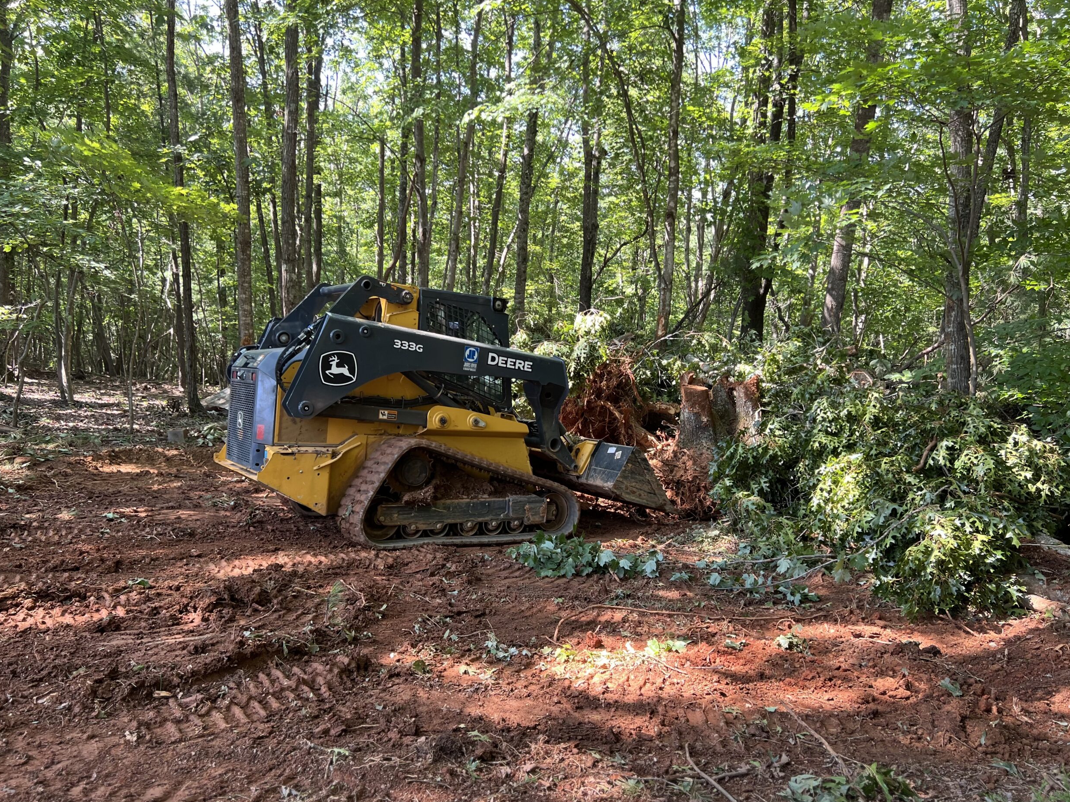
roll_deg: -3.9
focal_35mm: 27
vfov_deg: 51.4
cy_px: 399
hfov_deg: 65.3
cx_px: 526
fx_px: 835
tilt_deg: -10.4
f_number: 1.5
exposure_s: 1/121
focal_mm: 5.7
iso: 80
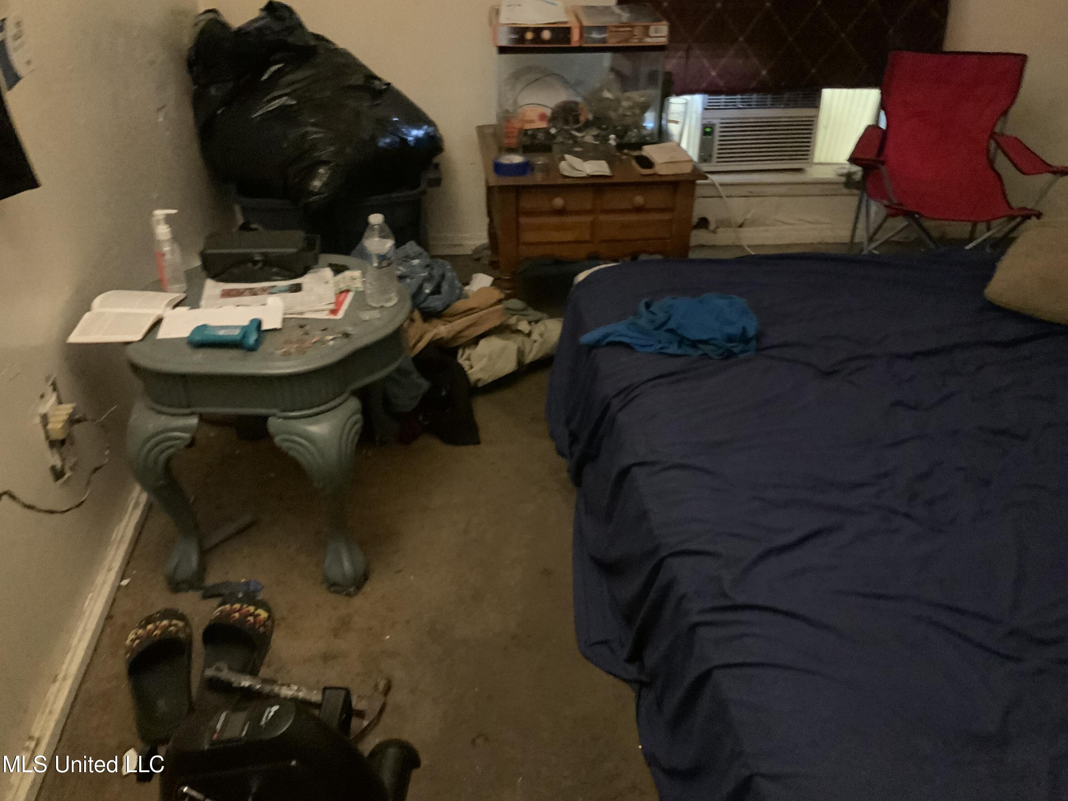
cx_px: 534
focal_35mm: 29
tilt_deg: -32.1
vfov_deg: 48.2
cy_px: 400
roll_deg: -2.5
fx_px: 895
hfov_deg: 61.7
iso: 500
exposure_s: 1/20
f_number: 1.8
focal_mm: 3
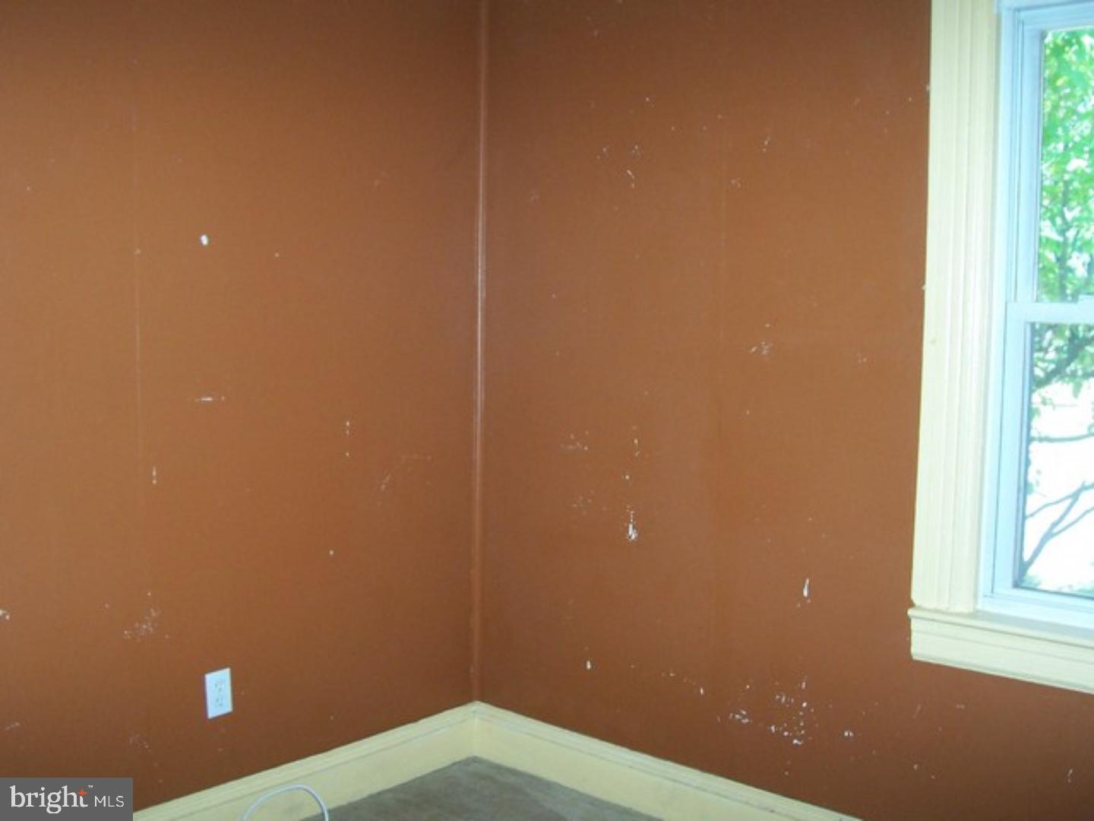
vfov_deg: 38.7
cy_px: 410
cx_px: 547
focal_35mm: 37
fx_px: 1169
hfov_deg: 50.1
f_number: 2.8
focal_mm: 5.6
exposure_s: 1/60
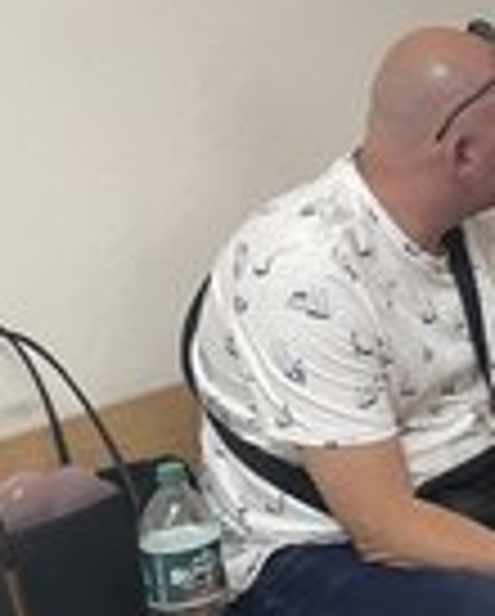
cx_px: 819
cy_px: 360
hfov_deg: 17.7
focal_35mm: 74
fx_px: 1352
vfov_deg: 25.7
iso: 320
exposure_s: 1/50
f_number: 1.6
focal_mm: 4.2
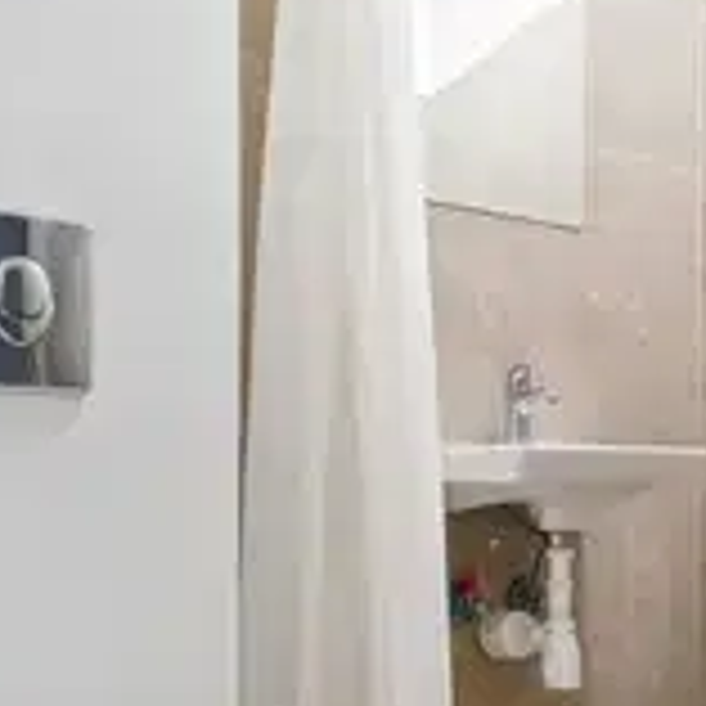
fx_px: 785
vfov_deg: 47.4
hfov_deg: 48.4
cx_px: 337
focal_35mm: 34
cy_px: 490
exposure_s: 1/50
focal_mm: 10
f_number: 4
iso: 800
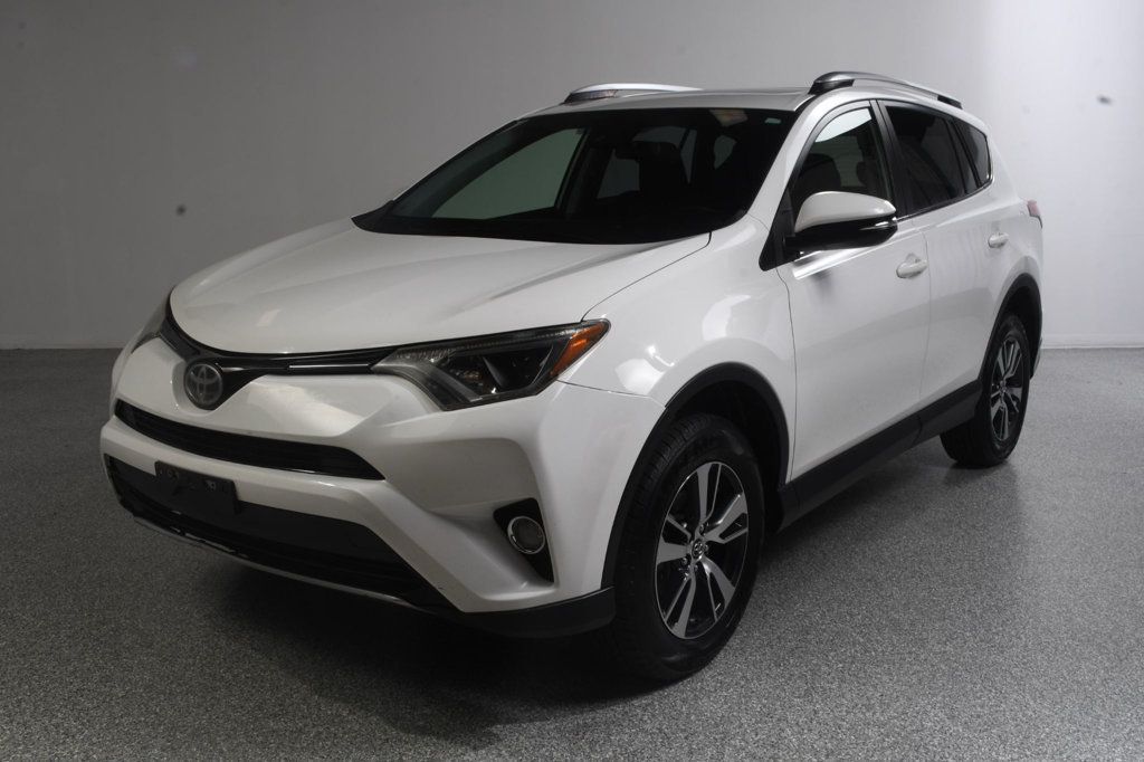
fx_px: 1080
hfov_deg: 55.8
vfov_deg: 38.9
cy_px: 381
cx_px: 572
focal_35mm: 34
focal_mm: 23
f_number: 14
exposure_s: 1/160
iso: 100
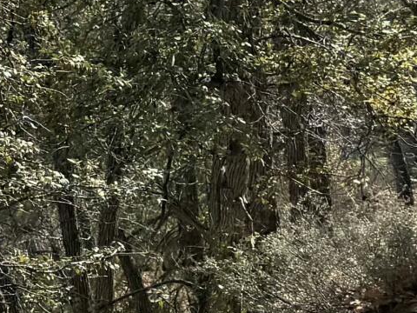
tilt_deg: -3.9
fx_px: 1807
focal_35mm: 150
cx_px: -681
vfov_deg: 9.9
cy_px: 76
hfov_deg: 10.6
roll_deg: +10.0
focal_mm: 6.76
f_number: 1.78
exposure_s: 1/3425
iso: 80
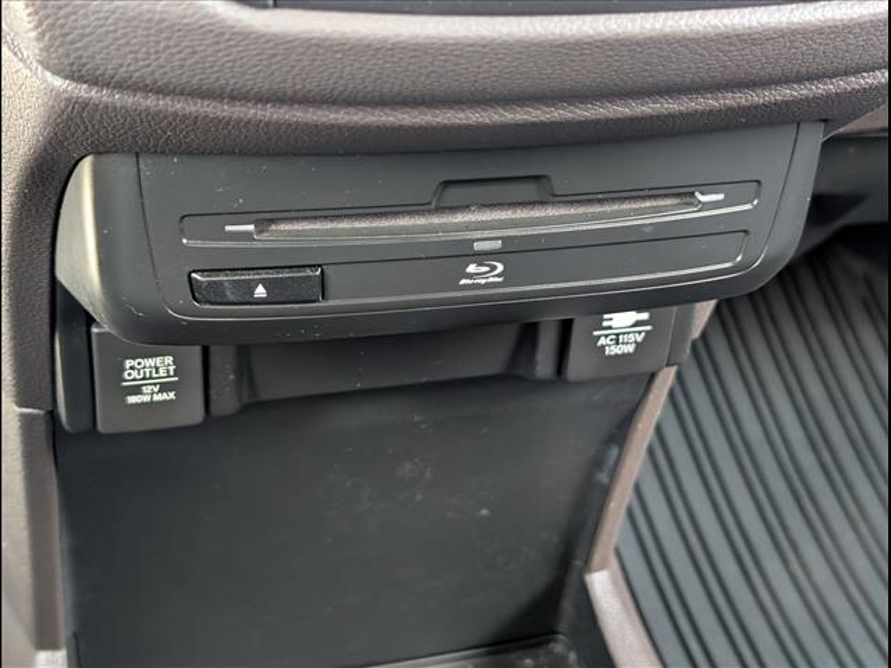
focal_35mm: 49
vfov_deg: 29.7
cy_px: 334
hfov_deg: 38.9
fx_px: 1261
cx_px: 446
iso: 752
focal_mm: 6.9
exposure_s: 1/84
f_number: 1.68
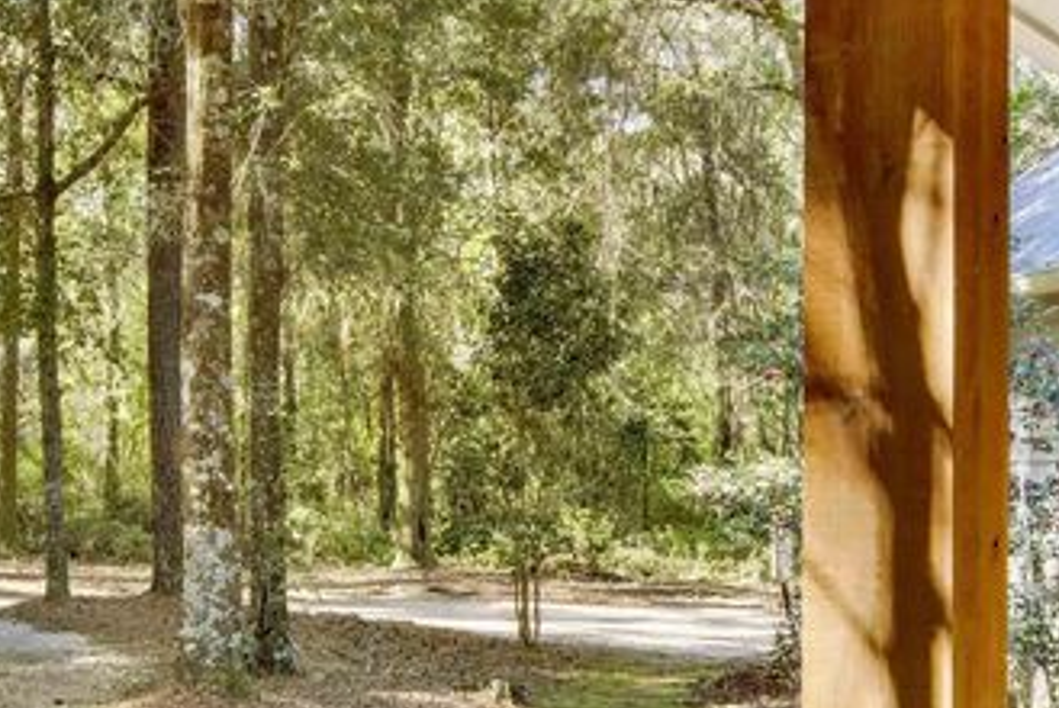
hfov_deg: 35.4
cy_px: 446
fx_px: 1649
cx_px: 660
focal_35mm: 56
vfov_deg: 24.2
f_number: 11
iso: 200
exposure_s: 1/30
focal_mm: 18
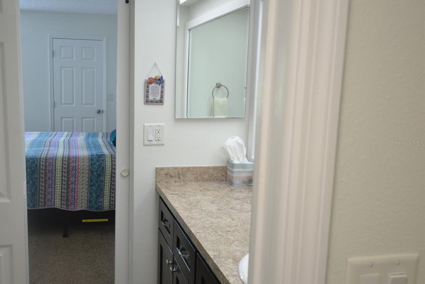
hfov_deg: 56.9
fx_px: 385
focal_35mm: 33
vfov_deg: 40.4
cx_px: 153
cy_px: 143
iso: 900
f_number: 4.2
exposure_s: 1/60
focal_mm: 17
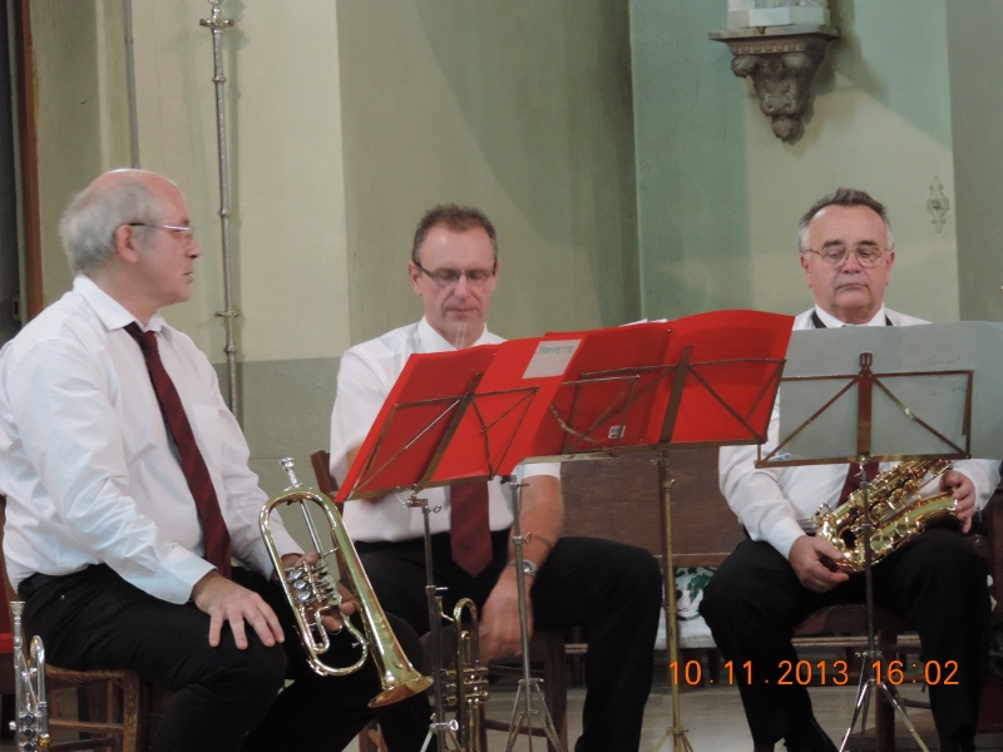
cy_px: 376
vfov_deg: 9.6
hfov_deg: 12.7
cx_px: 502
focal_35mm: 155
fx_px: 4491
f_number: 4.4
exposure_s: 1/13
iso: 800
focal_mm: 27.6
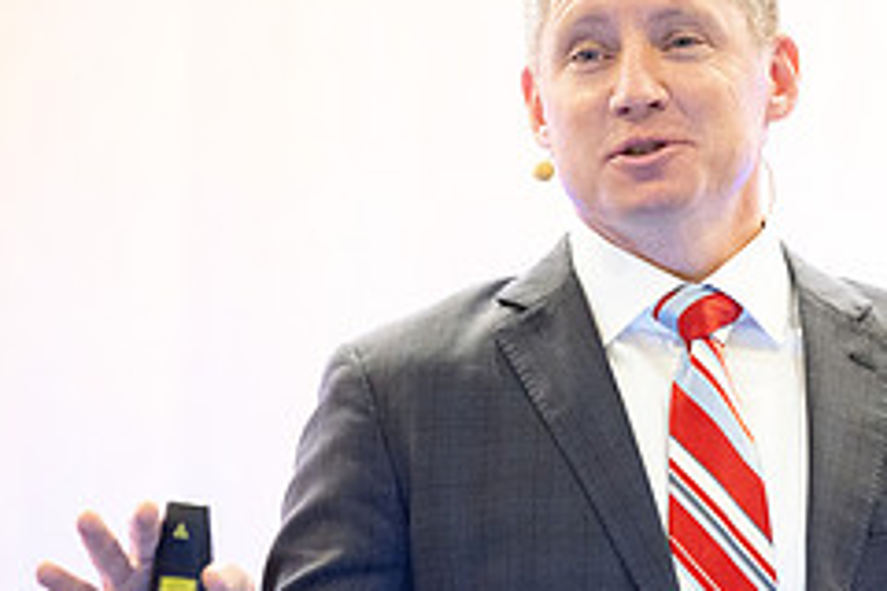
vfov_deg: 3.3
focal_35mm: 411
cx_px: 791
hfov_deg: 5.0
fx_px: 10126
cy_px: 353
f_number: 2.8
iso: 8000
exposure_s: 1/500
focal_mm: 170
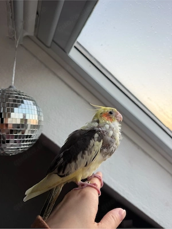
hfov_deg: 56.8
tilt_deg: +8.3
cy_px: 114
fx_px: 159
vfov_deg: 71.6
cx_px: 86
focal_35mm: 24
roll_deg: -0.6
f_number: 1.78
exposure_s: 1/121
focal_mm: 6.76
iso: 80
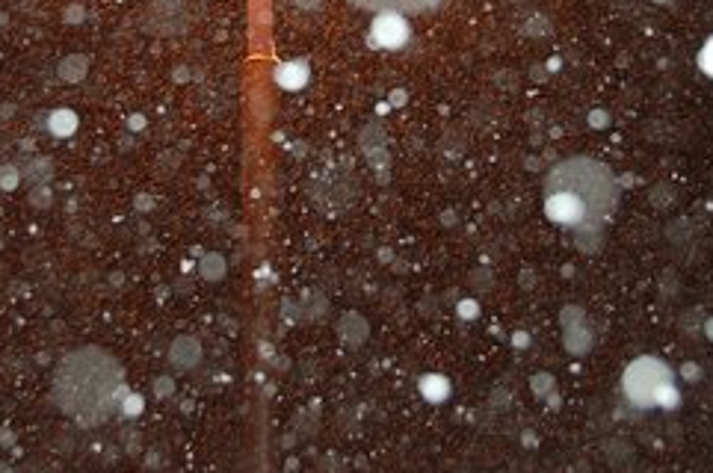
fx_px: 2017
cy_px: 9
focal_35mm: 102
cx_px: 254
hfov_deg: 20.0
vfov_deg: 13.2
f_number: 4.5
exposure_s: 1/60
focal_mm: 32
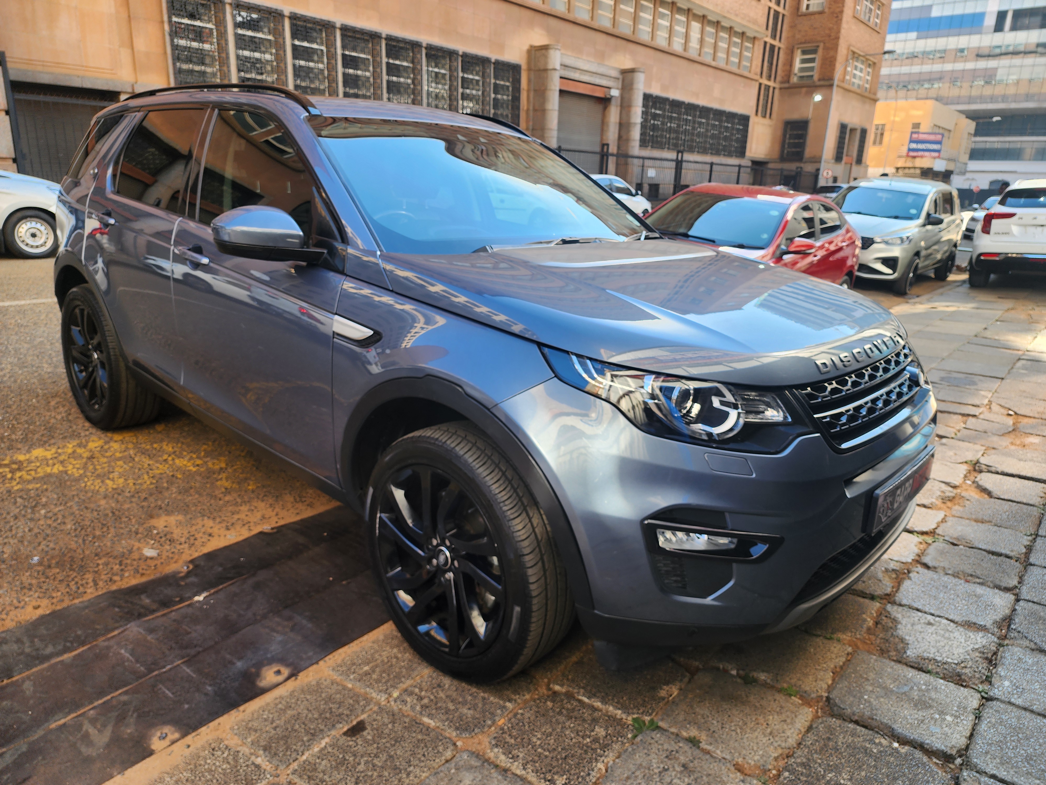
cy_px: 392
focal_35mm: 23
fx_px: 695
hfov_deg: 73.9
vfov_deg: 58.9
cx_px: 523
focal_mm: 6.4
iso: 32
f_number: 1.8
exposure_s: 1/180
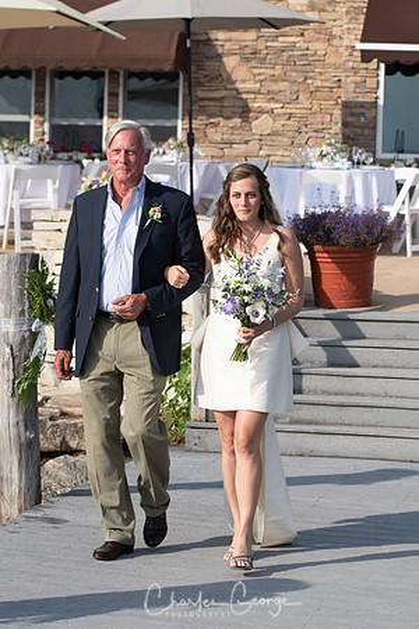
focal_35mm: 105
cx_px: 210
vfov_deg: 19.5
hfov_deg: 13.0
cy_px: 314
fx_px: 1833
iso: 200
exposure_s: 1/1600
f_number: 4
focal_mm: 70
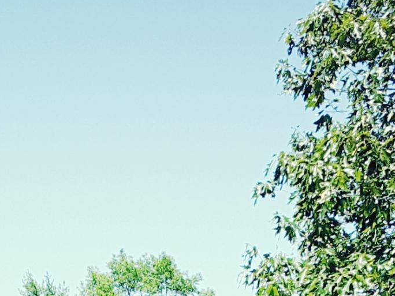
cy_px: 532
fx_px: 1552
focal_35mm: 136
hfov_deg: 14.5
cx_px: 114
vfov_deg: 10.3
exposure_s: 1/890
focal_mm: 2.9
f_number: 1.9
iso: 40
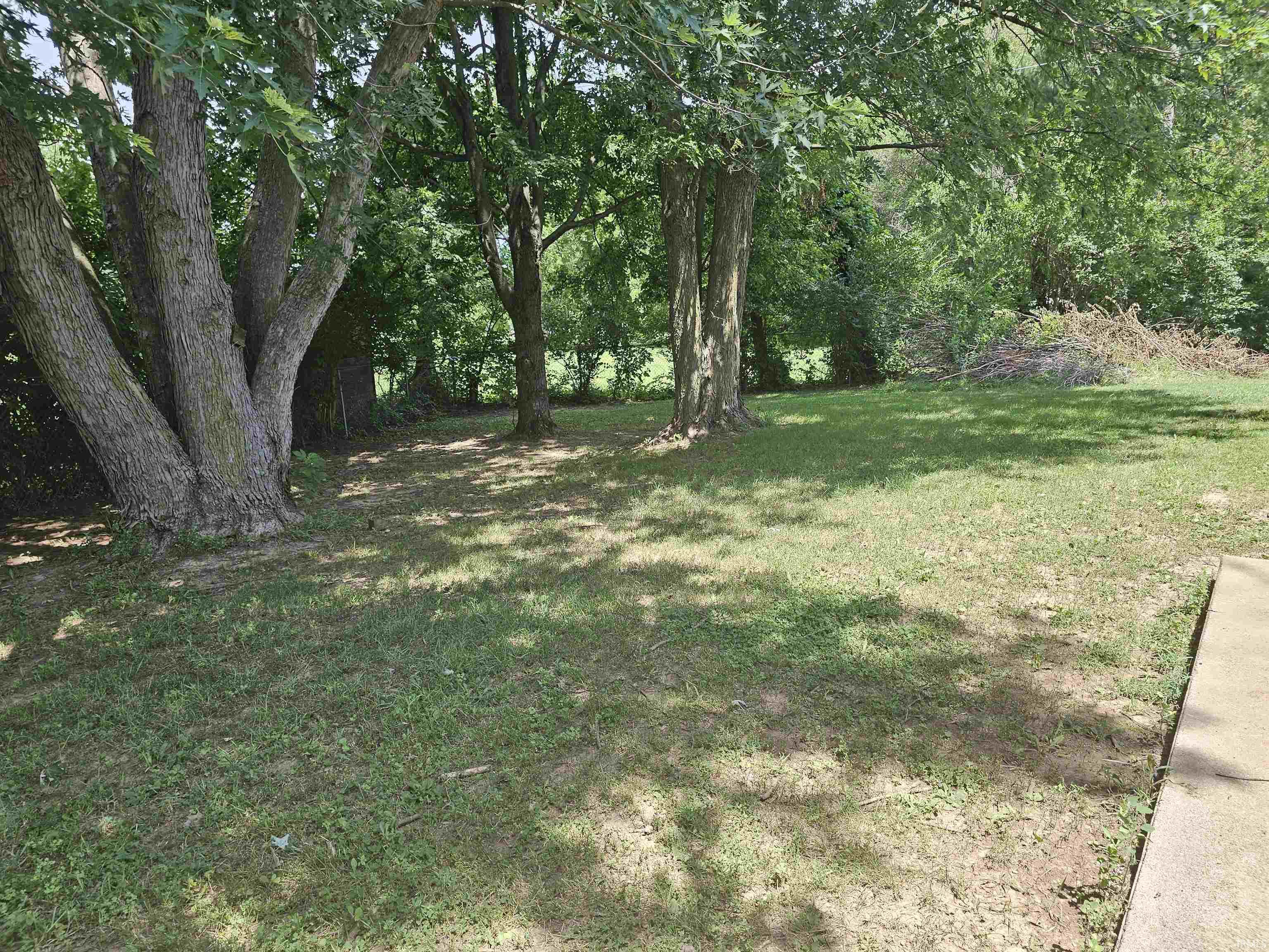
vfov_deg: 58.9
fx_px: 843
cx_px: 634
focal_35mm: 23
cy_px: 476
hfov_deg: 73.9
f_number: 1.7
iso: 16
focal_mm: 6.3
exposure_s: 1/180
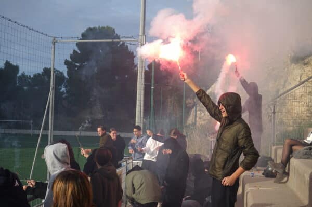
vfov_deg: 27.5
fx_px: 424
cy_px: 104
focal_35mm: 49
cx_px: 156
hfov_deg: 40.4
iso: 80
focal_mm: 49
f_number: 8
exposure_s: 1/160
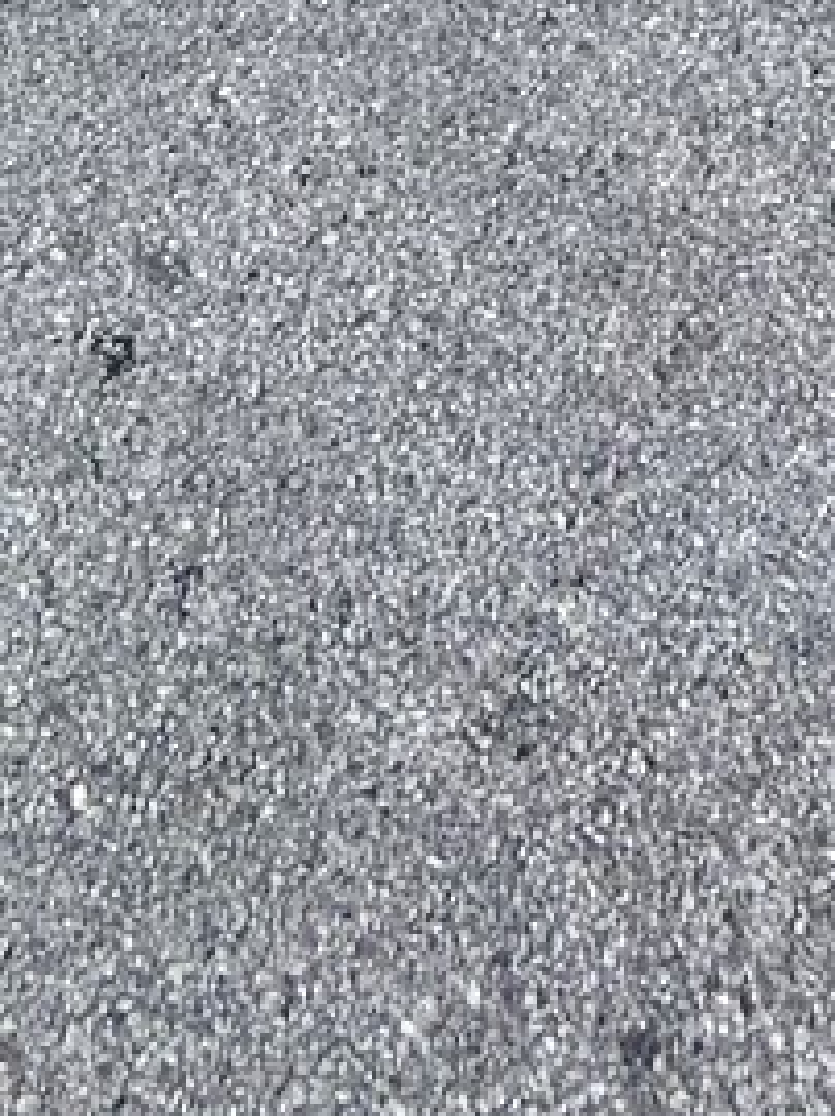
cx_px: 670
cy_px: -2137
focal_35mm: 83
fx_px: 2674
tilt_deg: +0.9
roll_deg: -1.7
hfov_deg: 17.6
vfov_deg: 11.9
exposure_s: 1/1024
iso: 40
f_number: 2.2
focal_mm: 2.22
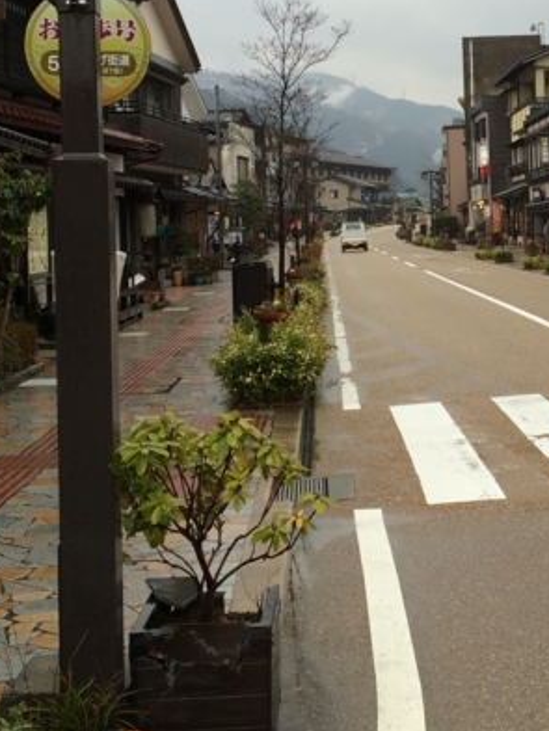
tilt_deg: -1.3
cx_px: 502
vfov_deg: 32.3
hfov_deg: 24.1
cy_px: 227
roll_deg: +2.2
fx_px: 1247
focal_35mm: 59
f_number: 2.2
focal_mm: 4.15
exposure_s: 1/124
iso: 32
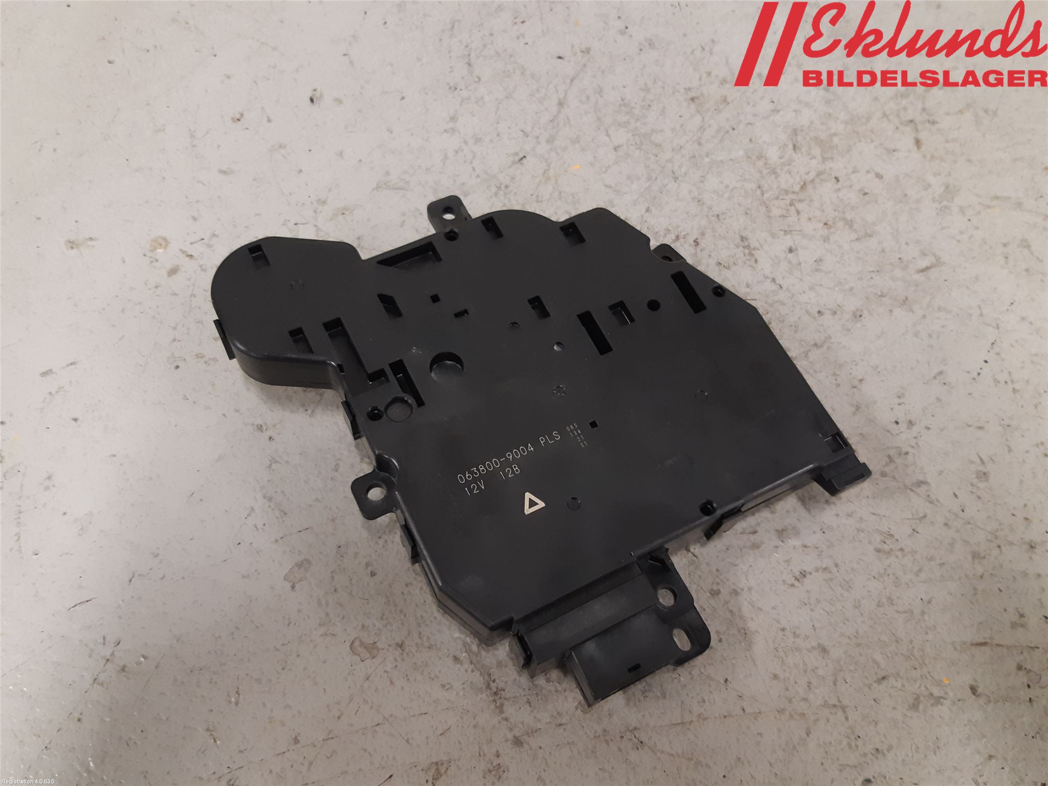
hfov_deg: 67.3
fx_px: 787
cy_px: 393
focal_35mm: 26
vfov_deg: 53.1
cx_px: 524
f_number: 1.7
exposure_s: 1/50
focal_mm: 3.93
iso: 200
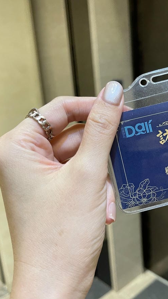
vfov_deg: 54.0
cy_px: 147
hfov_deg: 31.3
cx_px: 130
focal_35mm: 37
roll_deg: +3.1
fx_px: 293
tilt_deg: -15.4
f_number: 1.6
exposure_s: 1/60
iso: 320
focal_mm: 5.1
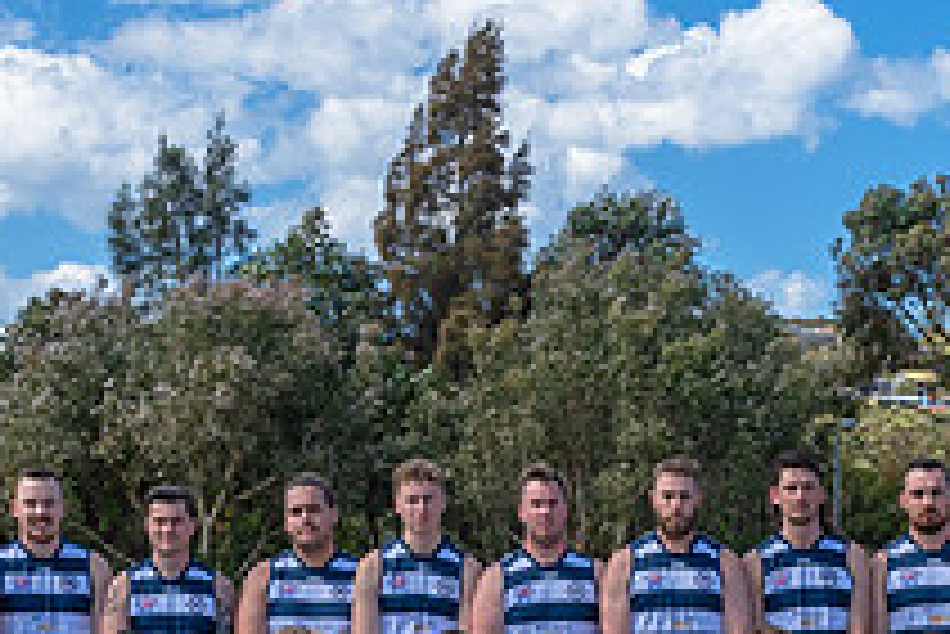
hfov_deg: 21.7
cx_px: 687
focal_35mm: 93
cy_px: 780
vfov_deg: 14.2
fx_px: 2456
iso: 200
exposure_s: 1/500
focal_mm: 22
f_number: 8
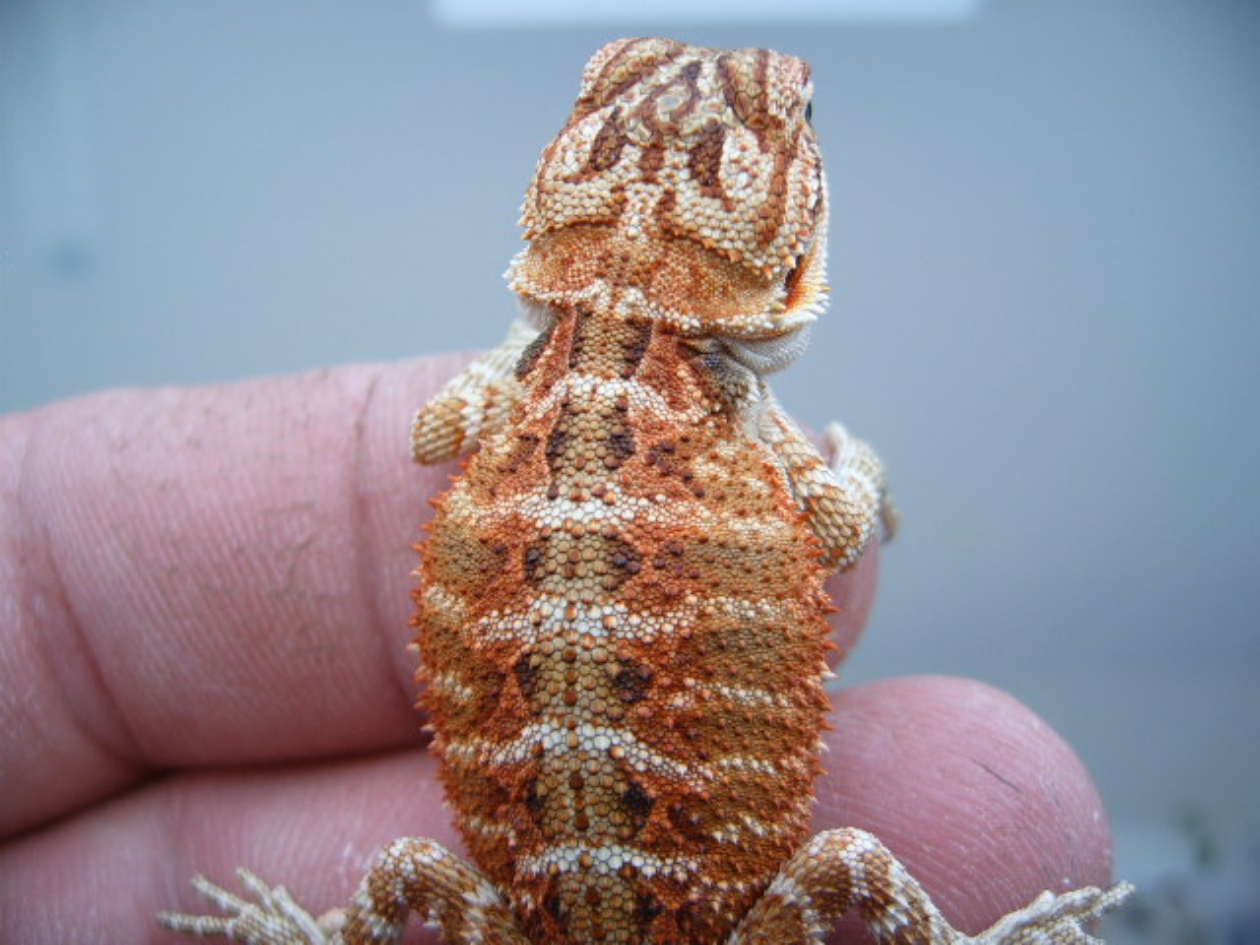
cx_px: 630
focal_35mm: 37
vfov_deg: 38.7
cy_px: 472
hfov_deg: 50.1
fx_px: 1347
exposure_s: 1/125
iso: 63
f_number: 2.9
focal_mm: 6.2
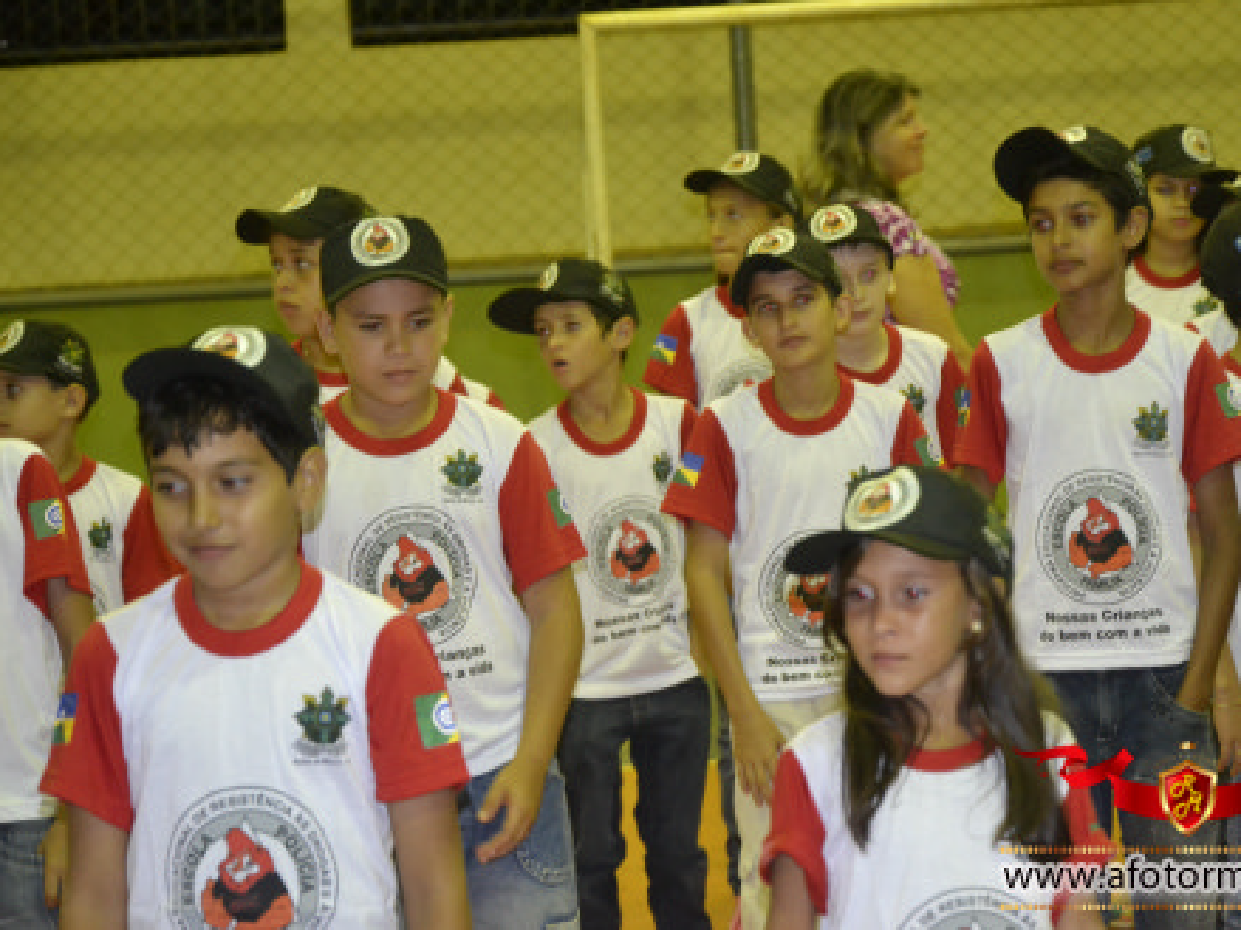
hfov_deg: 14.1
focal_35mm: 140
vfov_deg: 10.6
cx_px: 704
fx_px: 5001
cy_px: 465
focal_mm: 85
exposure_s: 1/60
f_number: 5.6
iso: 3200
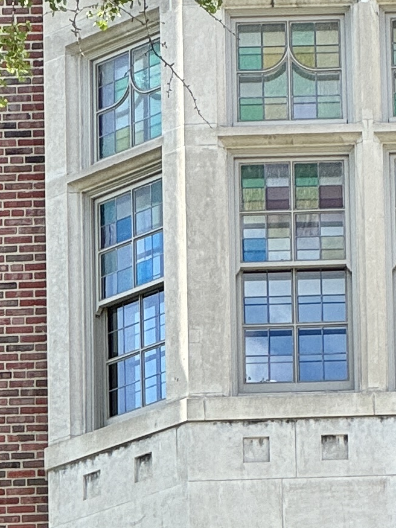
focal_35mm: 355
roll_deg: +0.6
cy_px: 862
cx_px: 412
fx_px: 5416
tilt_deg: +12.9
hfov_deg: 4.2
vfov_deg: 5.5
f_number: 2.8
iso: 25
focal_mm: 9
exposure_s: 1/202
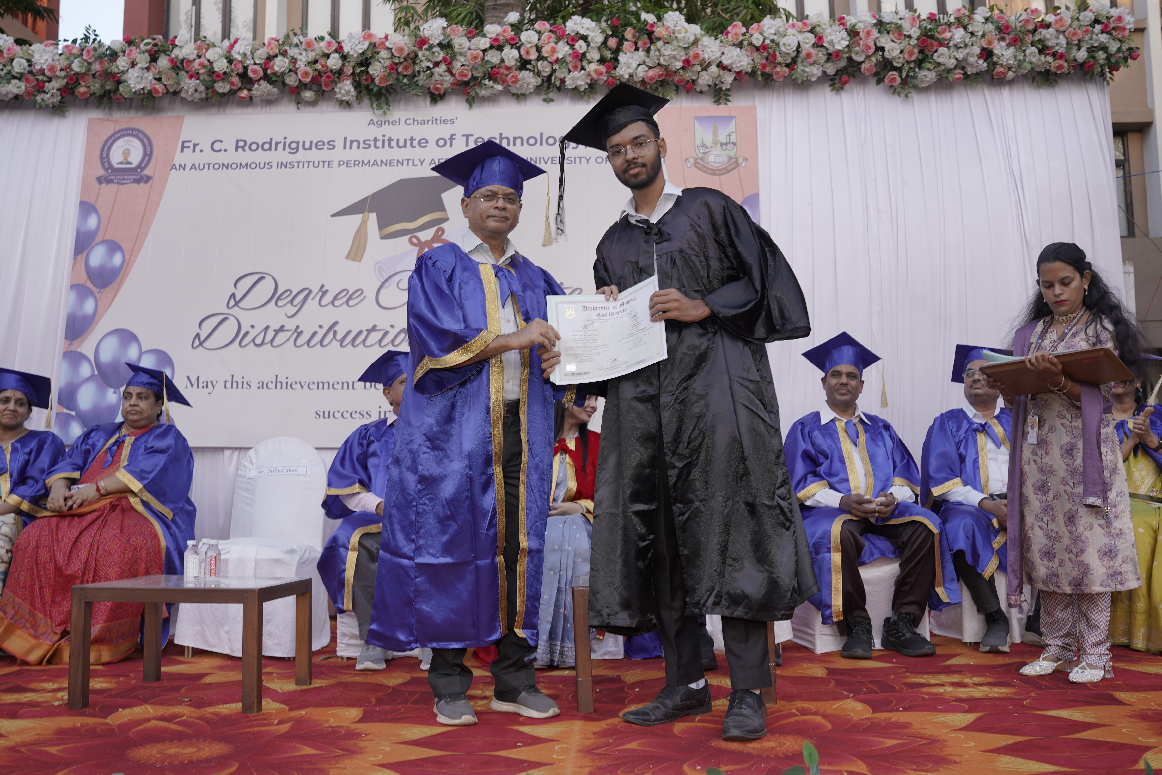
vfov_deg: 37.9
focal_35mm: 35
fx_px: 1130
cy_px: 388
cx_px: 581
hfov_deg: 54.4
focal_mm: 35
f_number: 5
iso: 100
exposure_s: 1/50
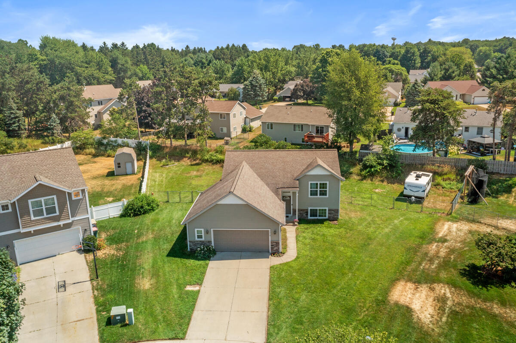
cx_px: 258
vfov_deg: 46.4
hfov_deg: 65.5
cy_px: 172
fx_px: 401
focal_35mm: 28
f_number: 9
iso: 100
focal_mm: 10.26
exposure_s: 1/320
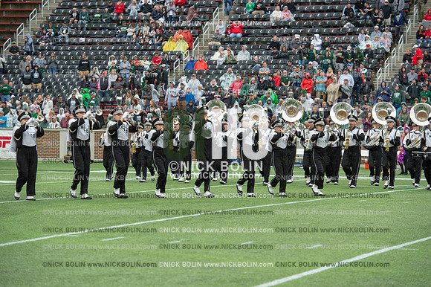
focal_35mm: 135
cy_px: 144
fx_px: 1615
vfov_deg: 10.1
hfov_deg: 15.2
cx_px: 216
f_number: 4
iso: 400
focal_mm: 135
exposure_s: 1/500
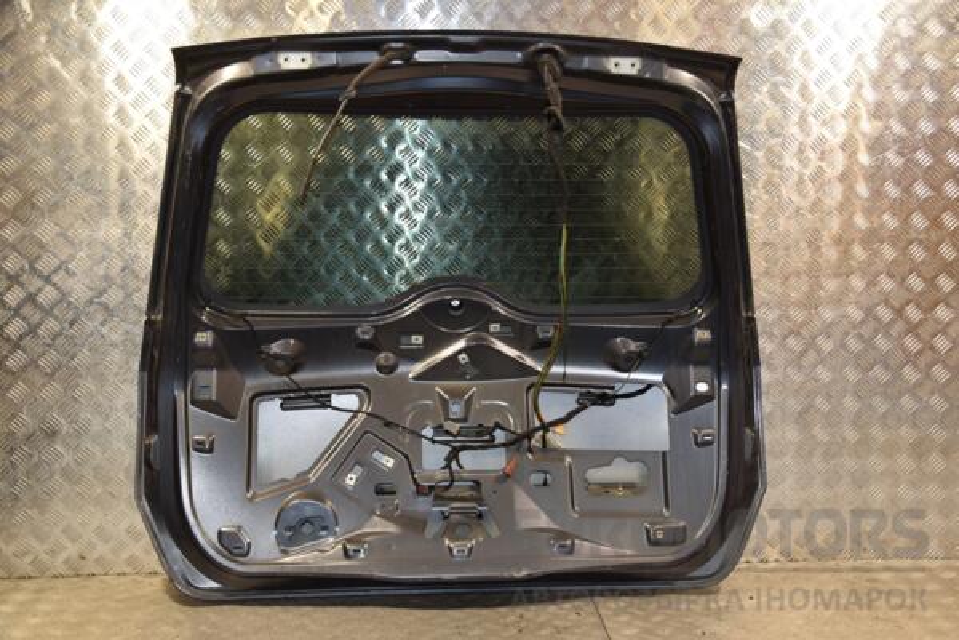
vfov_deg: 34.2
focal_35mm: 39
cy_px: 320
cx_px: 480
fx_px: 1039
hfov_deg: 49.6
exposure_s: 1/160
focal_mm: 26
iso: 800
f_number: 5
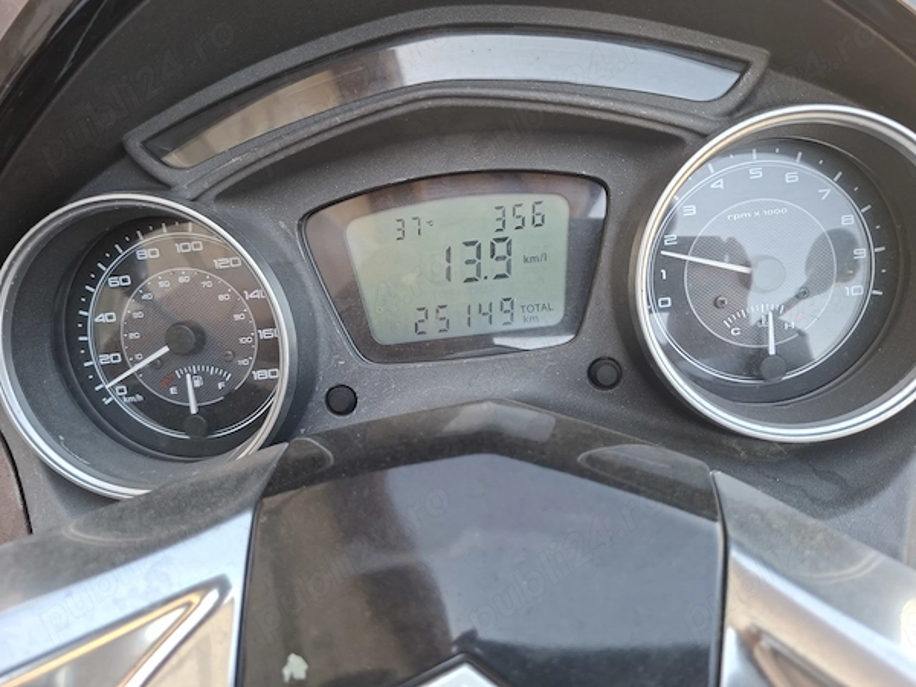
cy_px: 344
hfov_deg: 73.9
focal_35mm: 23
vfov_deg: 58.9
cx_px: 458
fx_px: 609
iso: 50
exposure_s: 1/170
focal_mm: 5.54
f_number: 1.8
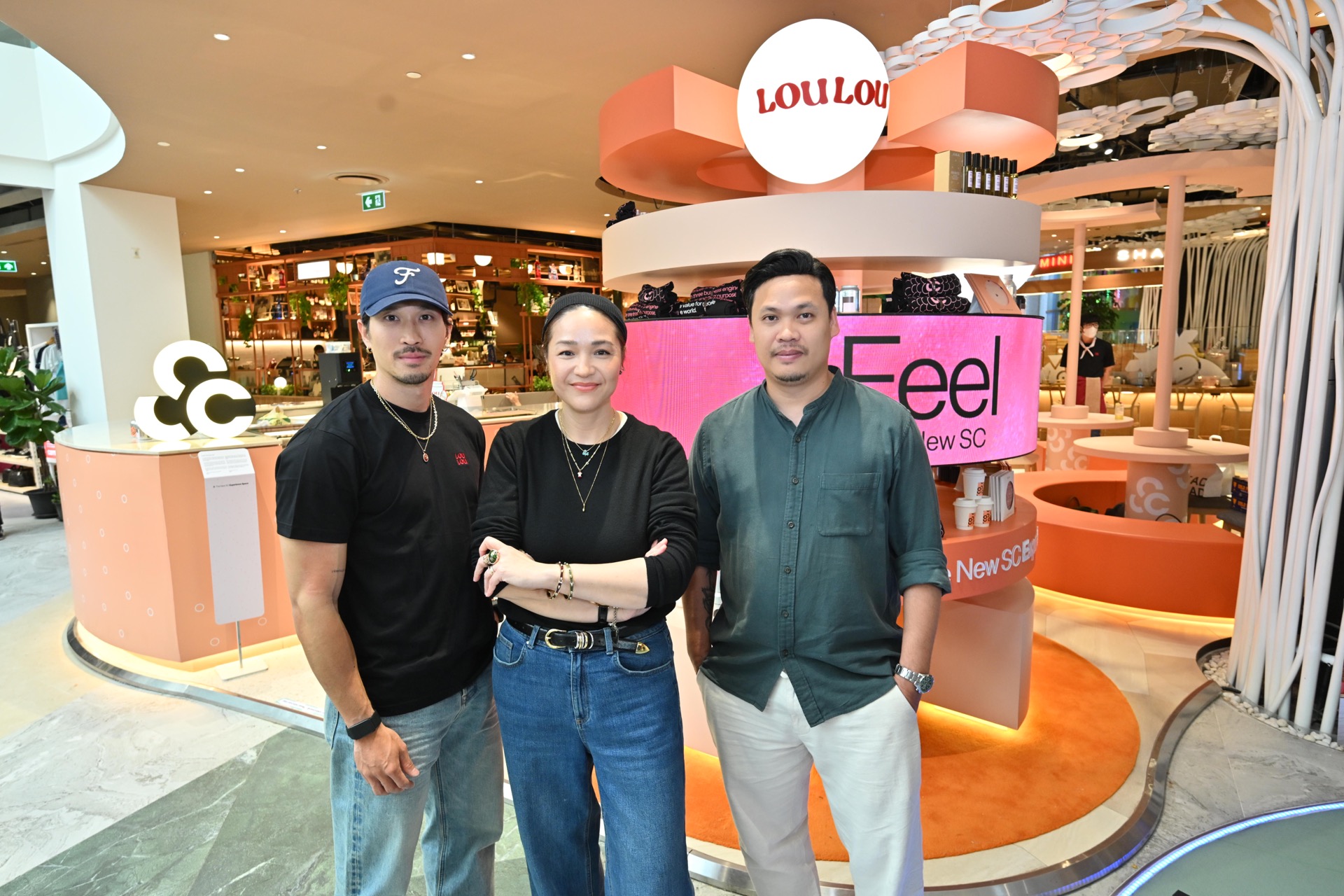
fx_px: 747
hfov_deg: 84.0
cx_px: 672
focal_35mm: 20
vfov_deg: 61.9
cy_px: 448
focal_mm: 20
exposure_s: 1/80
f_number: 5
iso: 800
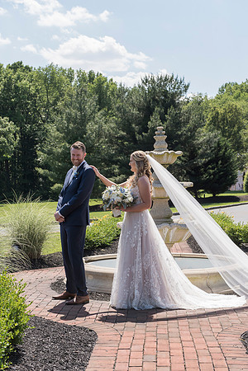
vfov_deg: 32.4
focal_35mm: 62
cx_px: 124
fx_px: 641
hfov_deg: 21.9
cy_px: 186
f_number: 6.3
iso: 400
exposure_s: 1/1000
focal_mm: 62
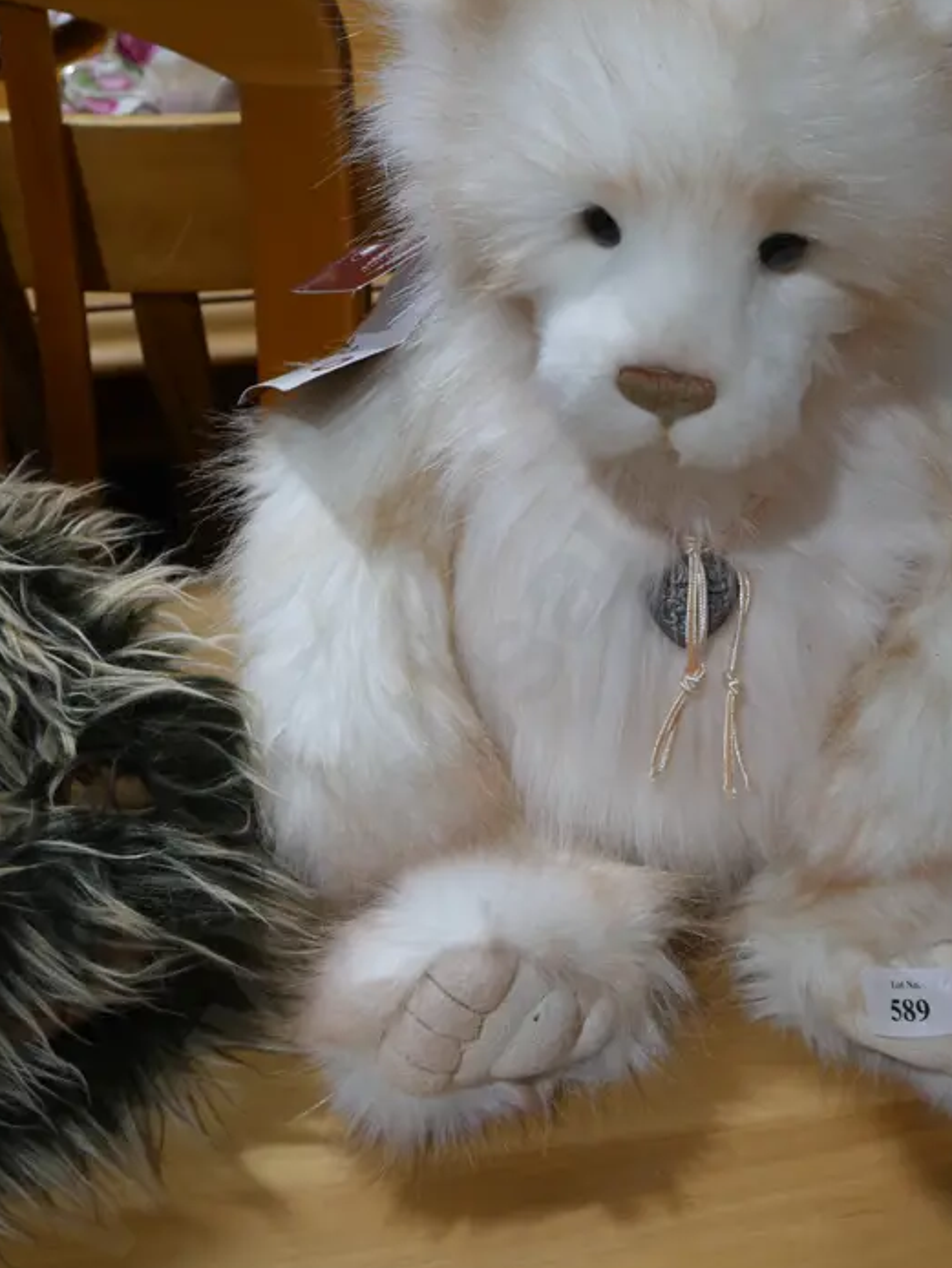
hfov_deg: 24.7
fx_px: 2162
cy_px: 506
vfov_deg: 32.6
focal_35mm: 59
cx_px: 635
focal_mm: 20
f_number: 4.5
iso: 200
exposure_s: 1/60
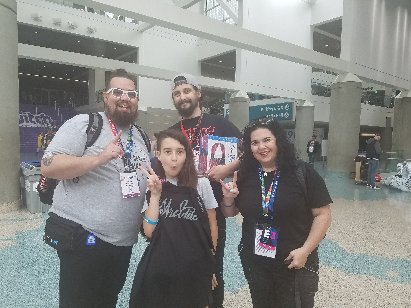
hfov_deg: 67.3
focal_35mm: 26
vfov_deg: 53.1
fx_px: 309
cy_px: 154
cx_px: 206
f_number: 1.7
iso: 64
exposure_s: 1/60
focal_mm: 4.2
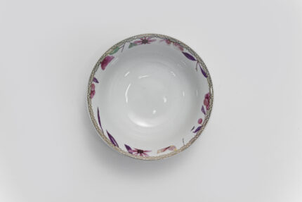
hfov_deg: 30.5
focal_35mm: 66
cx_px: 151
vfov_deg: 20.6
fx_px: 554
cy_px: 101
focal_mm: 66
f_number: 13
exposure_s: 1/100
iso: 3200
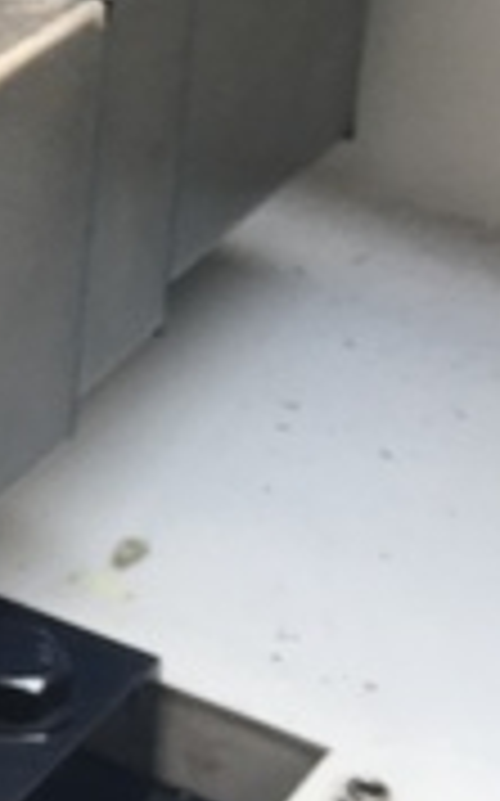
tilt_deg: -19.6
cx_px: -775
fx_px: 3014
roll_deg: +1.0
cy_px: -112
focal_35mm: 138
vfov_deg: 14.7
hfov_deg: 8.5
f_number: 2.2
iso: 32
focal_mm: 4.15
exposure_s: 1/50
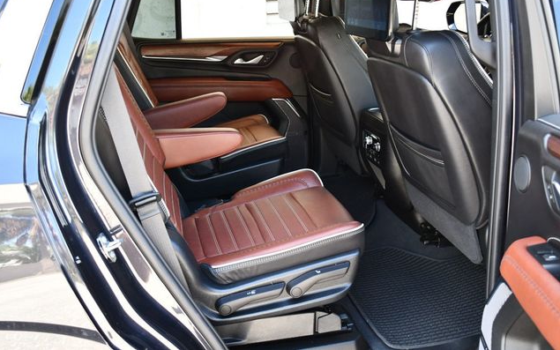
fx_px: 565
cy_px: 162
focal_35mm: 37
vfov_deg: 34.4
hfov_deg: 52.7
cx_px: 279
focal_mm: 18
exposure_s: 1/250
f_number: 3.5
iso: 800
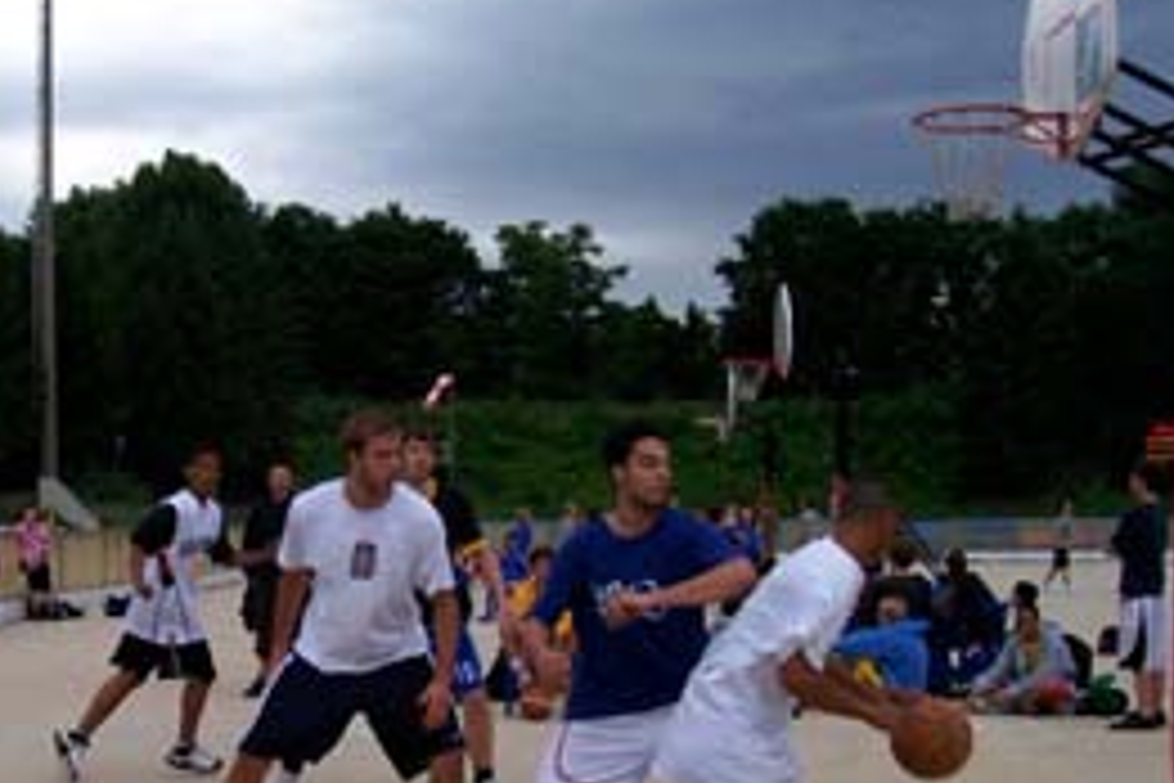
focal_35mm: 61
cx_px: 360
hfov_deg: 32.5
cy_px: 549
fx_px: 1989
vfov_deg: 22.1
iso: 80
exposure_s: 1/264
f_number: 5.1
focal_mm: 5.6
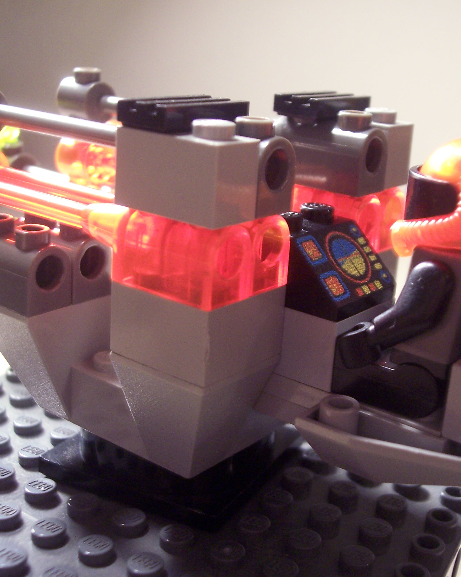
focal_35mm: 51
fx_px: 870
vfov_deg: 36.7
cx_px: 297
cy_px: 288
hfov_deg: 29.5
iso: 200
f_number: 3.4
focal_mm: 8
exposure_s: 1/8
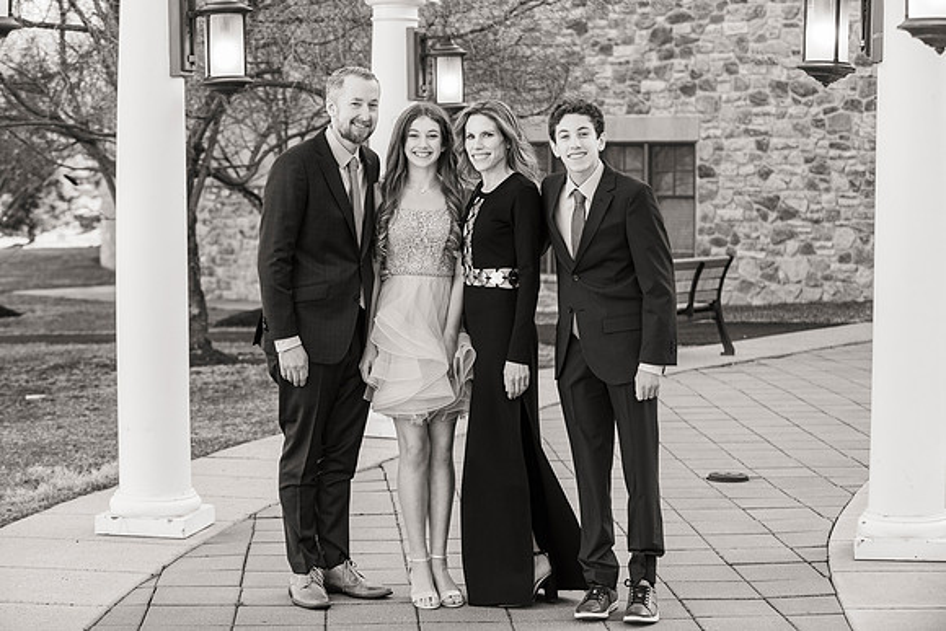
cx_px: 454
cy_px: 303
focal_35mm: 73
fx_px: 1912
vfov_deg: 18.7
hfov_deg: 27.8
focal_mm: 70
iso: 800
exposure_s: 1/640
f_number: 4
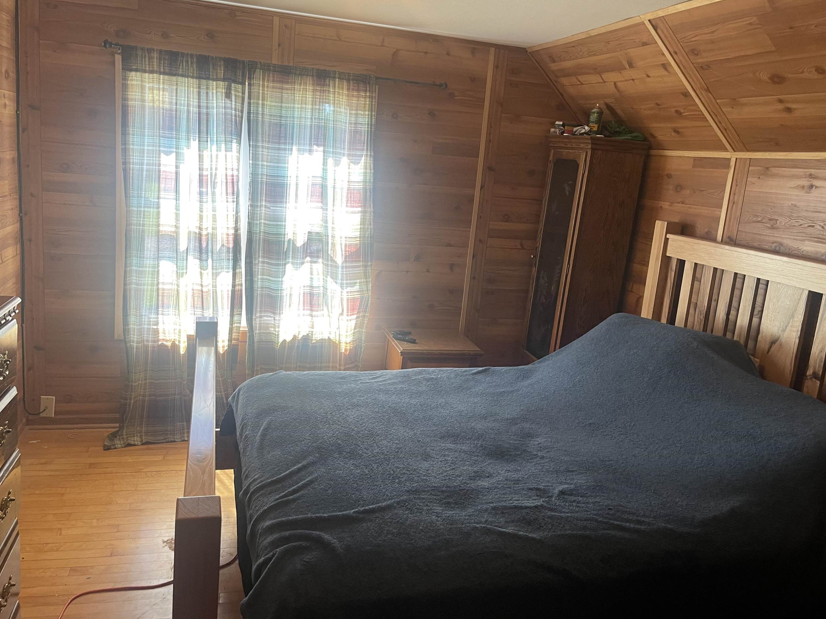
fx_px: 644
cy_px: 290
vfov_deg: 51.3
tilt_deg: -9.9
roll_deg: -4.5
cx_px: 398
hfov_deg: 65.3
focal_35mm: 27
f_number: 1.6
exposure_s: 1/60
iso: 100
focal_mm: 5.1
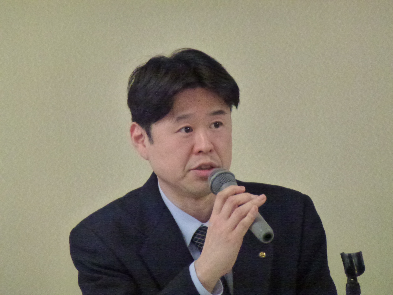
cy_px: 148
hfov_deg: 5.2
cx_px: 196
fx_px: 4360
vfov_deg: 3.9
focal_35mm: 384
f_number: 5.9
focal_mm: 68.8
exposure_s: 1/100
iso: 1600
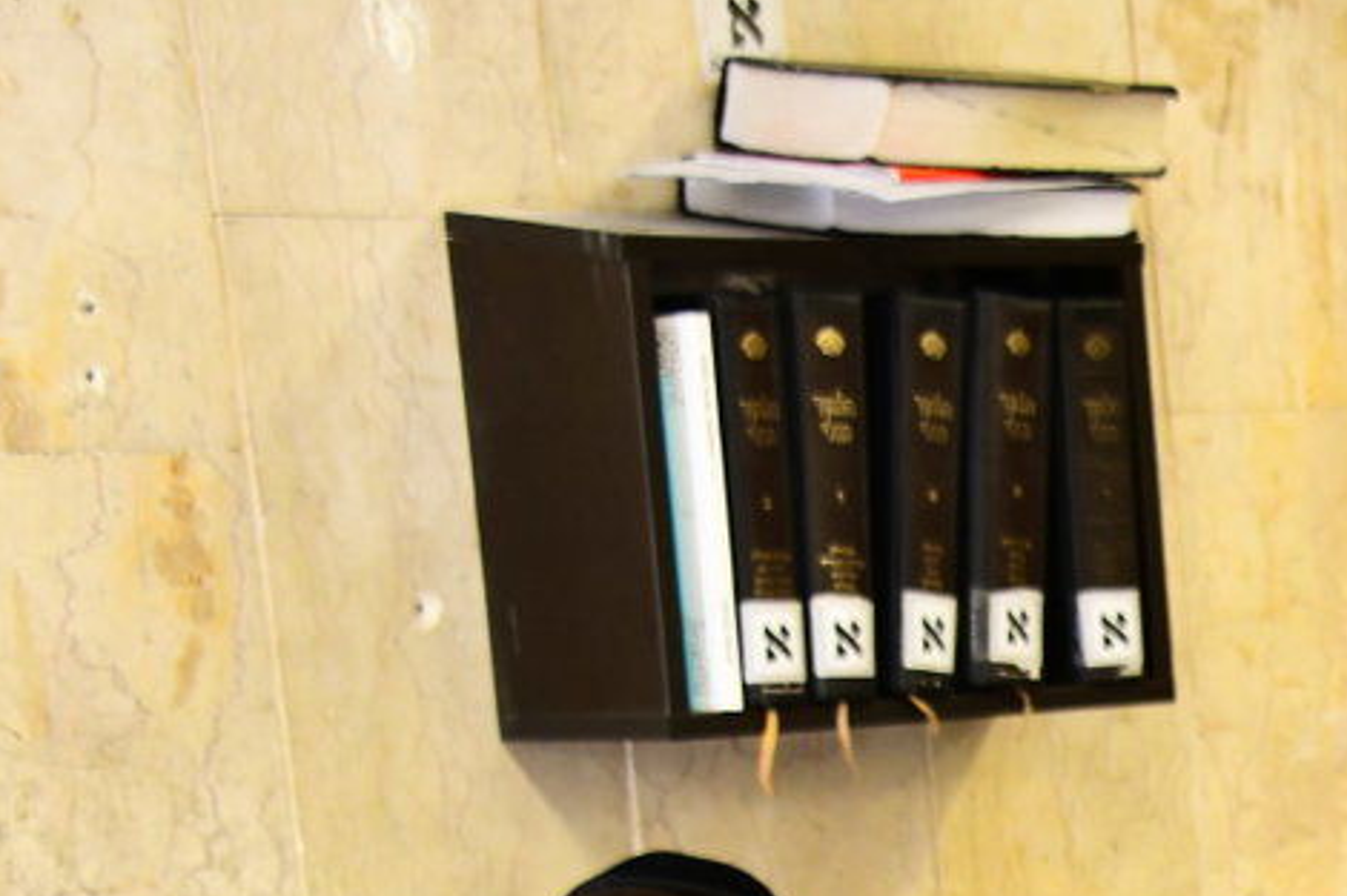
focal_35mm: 131
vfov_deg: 10.2
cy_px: 1307
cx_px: 1771
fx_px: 4900
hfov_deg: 14.9
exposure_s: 1/125
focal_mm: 44
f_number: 5
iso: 1250
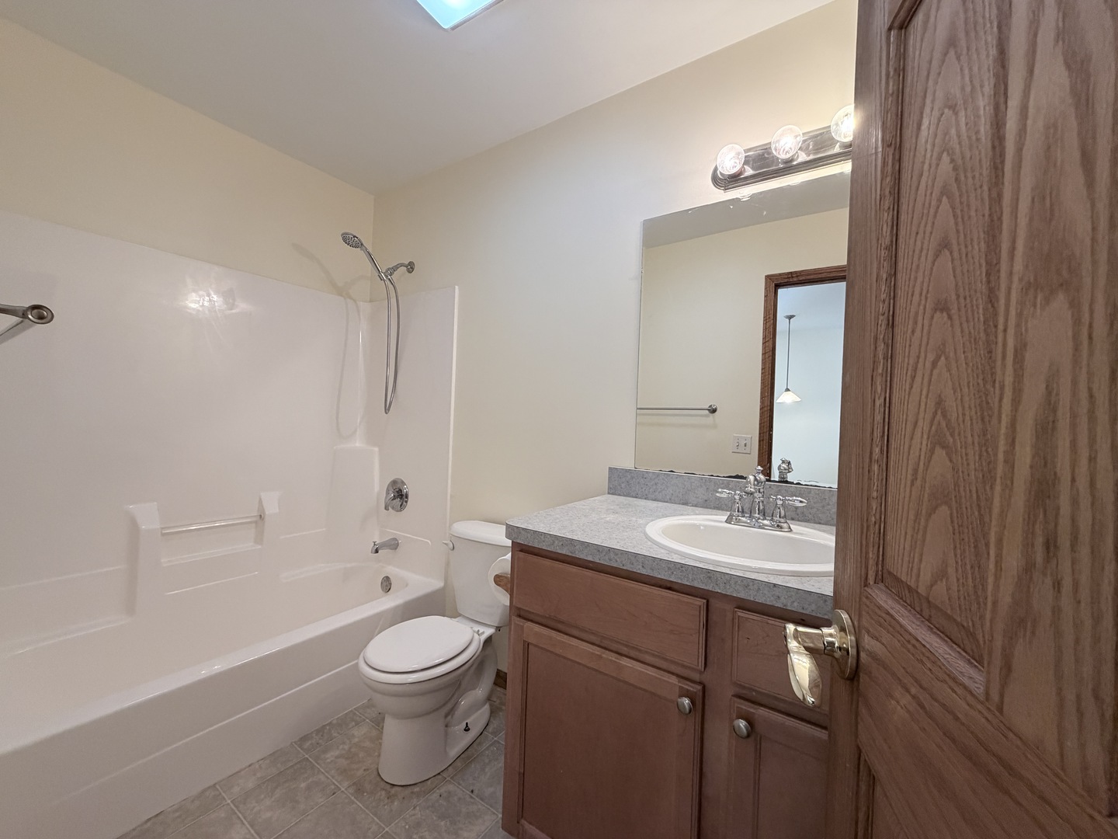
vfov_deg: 85.7
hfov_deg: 102.1
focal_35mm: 14
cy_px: 420
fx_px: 452
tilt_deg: +0.0
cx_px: 559
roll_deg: -2.0
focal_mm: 2.22
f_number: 2.2
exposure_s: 1/120
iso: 320
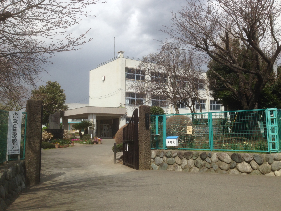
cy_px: 106
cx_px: 140
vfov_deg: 42.9
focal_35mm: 33
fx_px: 268
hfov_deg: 55.4
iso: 50
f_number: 2.4
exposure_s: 1/2169
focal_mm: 4.12
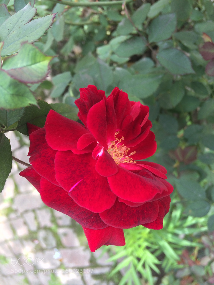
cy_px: 142
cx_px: 107
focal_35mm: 29
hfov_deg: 48.2
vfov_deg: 61.7
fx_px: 239
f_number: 2.2
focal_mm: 4.15
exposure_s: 1/100
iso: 40
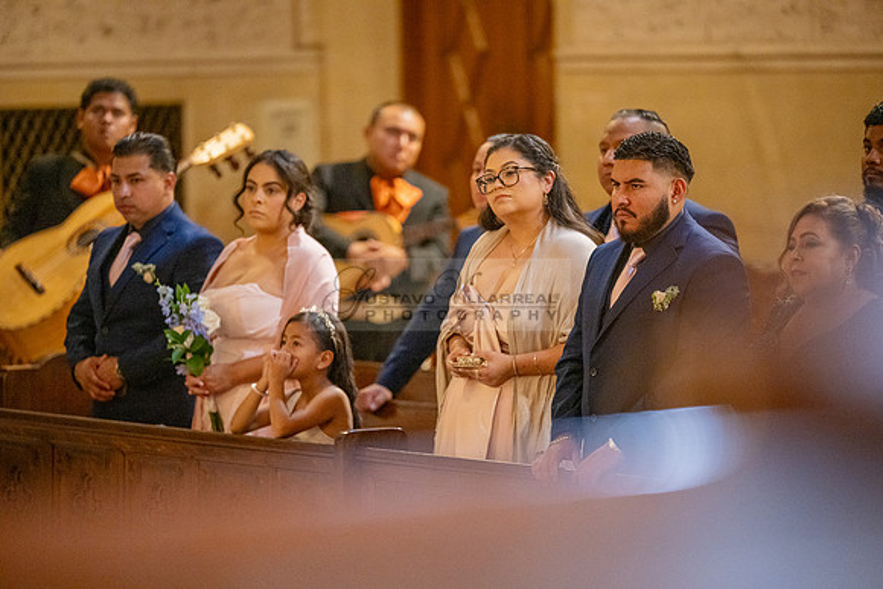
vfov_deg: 6.9
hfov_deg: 10.3
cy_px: 294
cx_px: 442
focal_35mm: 200
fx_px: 4906
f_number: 2.8
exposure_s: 1/200
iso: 2000
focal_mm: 200
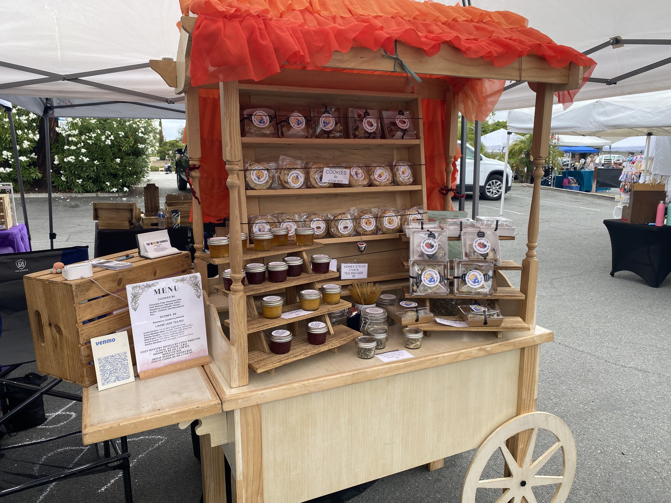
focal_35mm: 26
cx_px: 336
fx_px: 504
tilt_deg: -9.5
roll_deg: +0.3
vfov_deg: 53.1
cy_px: 252
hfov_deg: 67.3
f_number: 1.8
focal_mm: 4.25
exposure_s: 1/711
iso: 32
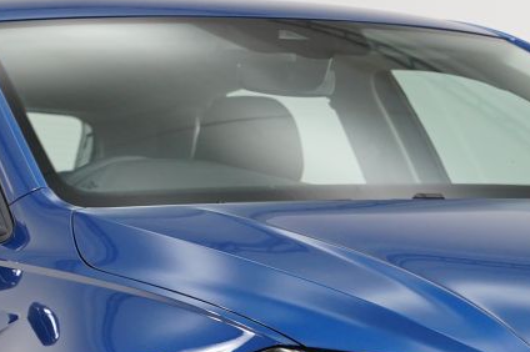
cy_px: 352
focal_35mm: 222
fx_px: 3266
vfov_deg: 6.2
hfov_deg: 9.3
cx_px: 326
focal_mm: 58.8
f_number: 4
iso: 1600
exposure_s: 1/160
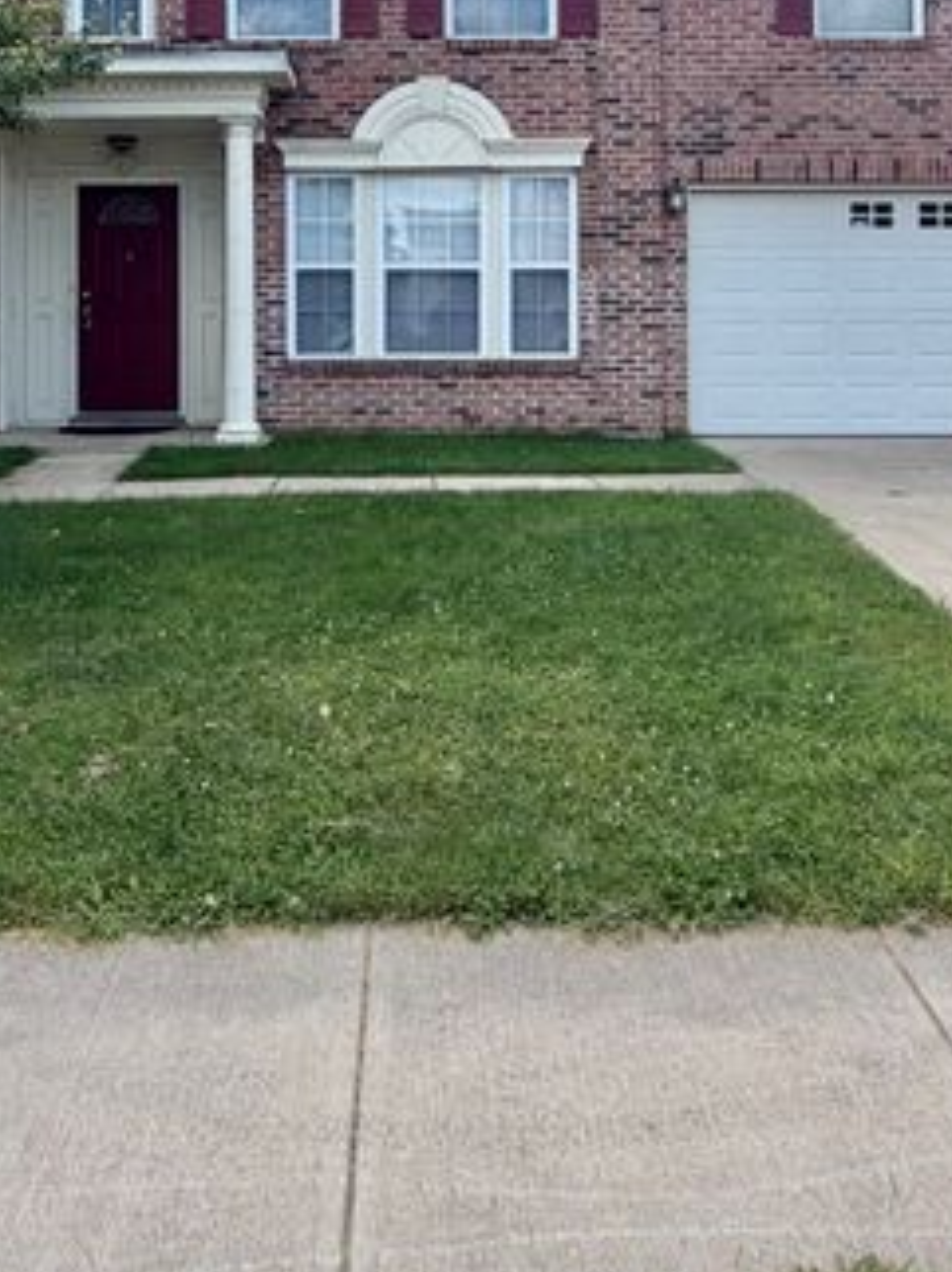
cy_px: 282
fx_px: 1065
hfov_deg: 47.7
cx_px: 352
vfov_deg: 57.8
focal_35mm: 29
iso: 32
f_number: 2.2
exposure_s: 1/1145
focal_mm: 2.22
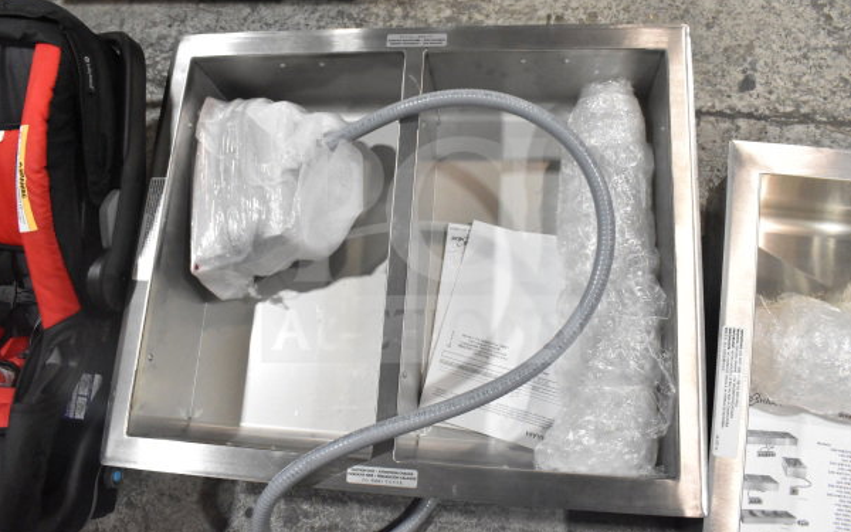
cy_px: 250
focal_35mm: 28
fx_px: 649
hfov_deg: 66.5
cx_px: 420
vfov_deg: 44.5
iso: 6400
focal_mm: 18
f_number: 10
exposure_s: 1/400
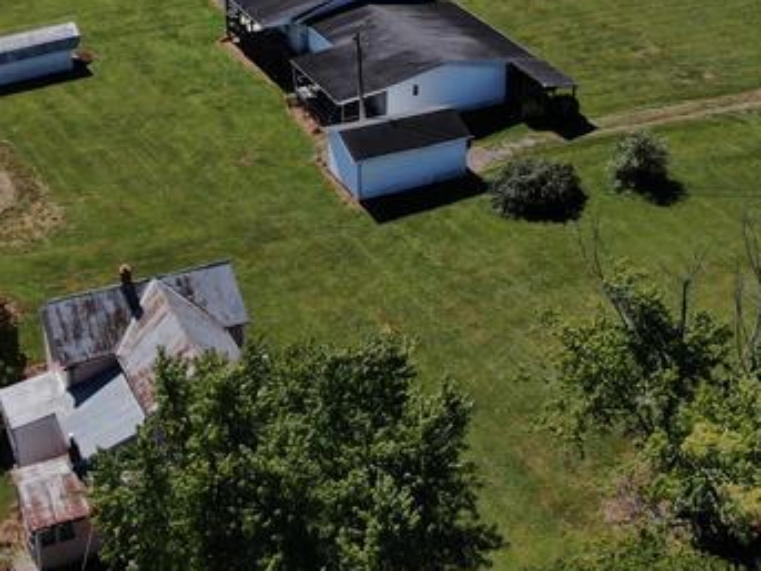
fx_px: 1582
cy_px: 82
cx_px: 310
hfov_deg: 27.0
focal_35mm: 72
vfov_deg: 20.1
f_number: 3.4
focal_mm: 6.35
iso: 100
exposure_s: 1/1250
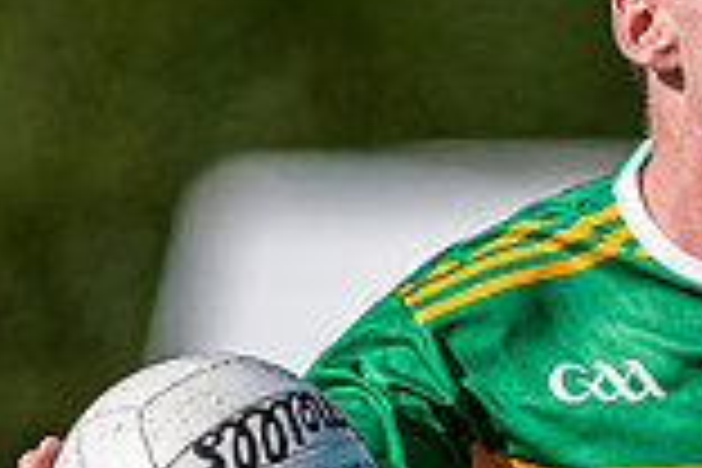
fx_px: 35975
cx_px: 848
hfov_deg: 1.1
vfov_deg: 0.7
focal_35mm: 1845
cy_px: 611
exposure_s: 1/2500
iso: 125
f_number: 2.8
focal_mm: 300
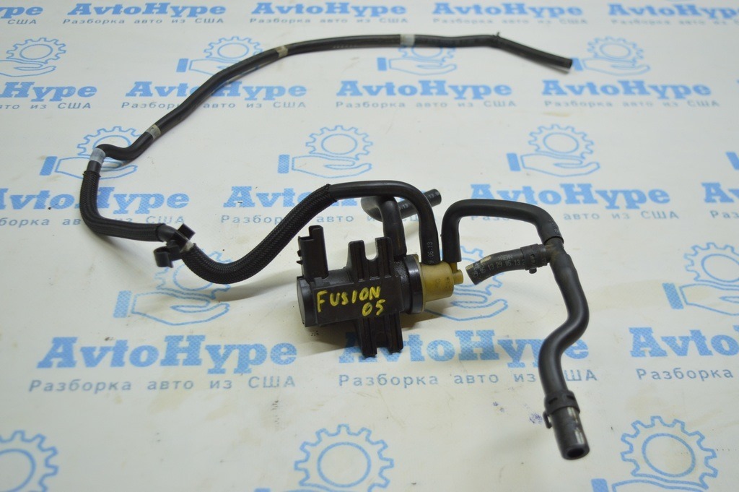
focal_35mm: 42
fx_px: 861
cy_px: 246
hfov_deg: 46.4
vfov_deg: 31.8
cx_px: 370
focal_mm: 28
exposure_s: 1/60
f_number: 4.2
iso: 400
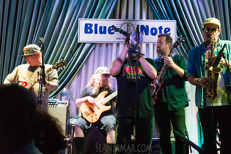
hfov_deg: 43.5
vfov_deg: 29.9
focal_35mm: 45
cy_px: 72
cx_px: 129
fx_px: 289
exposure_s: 1/400
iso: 4000
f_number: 2.8
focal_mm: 40
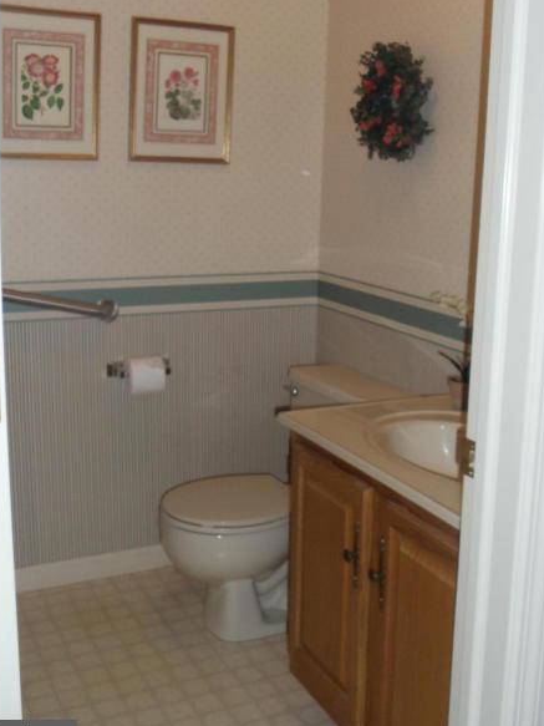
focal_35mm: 58
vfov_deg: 33.1
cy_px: 293
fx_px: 1216
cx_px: 280
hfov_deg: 25.2
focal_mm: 6
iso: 100
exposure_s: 1/30
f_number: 3.5
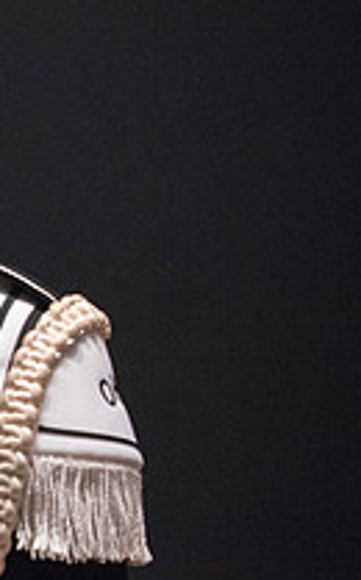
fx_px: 1074
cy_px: 304
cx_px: -372
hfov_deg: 15.2
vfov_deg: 30.2
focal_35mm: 68
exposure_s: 1/400
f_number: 2.8
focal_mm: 24
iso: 4000
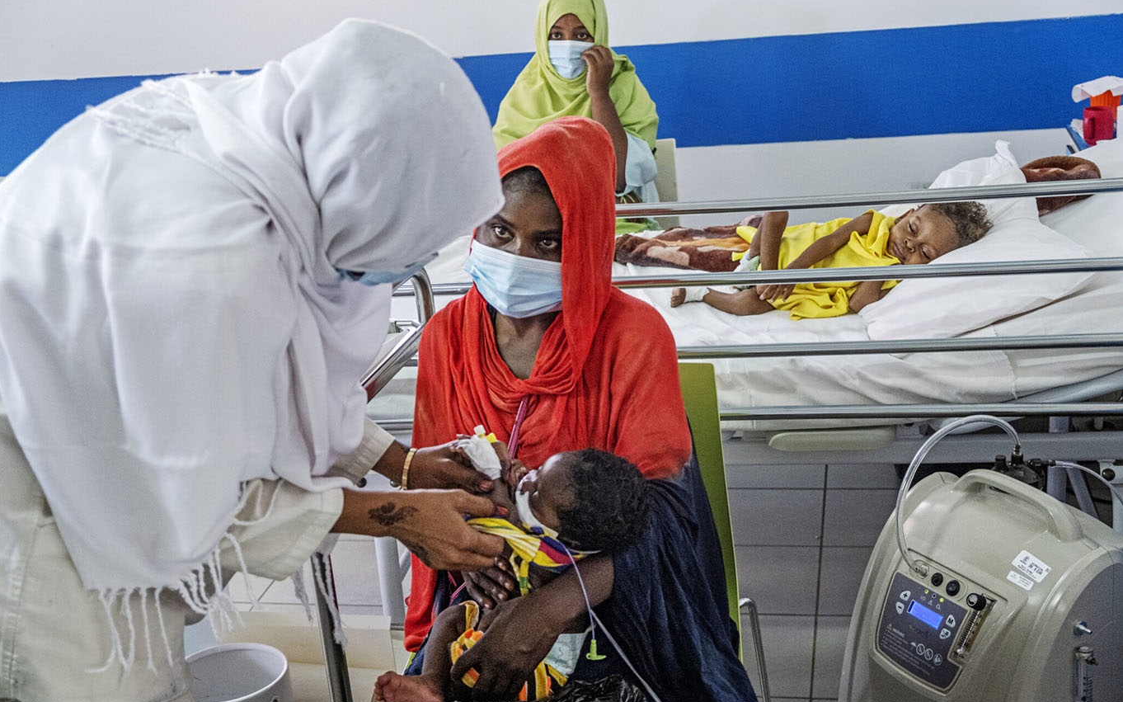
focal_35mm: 46
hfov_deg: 43.5
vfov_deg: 28.0
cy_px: 341
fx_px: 1408
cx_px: 562
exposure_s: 1/125
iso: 2000
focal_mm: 30.2
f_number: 3.6
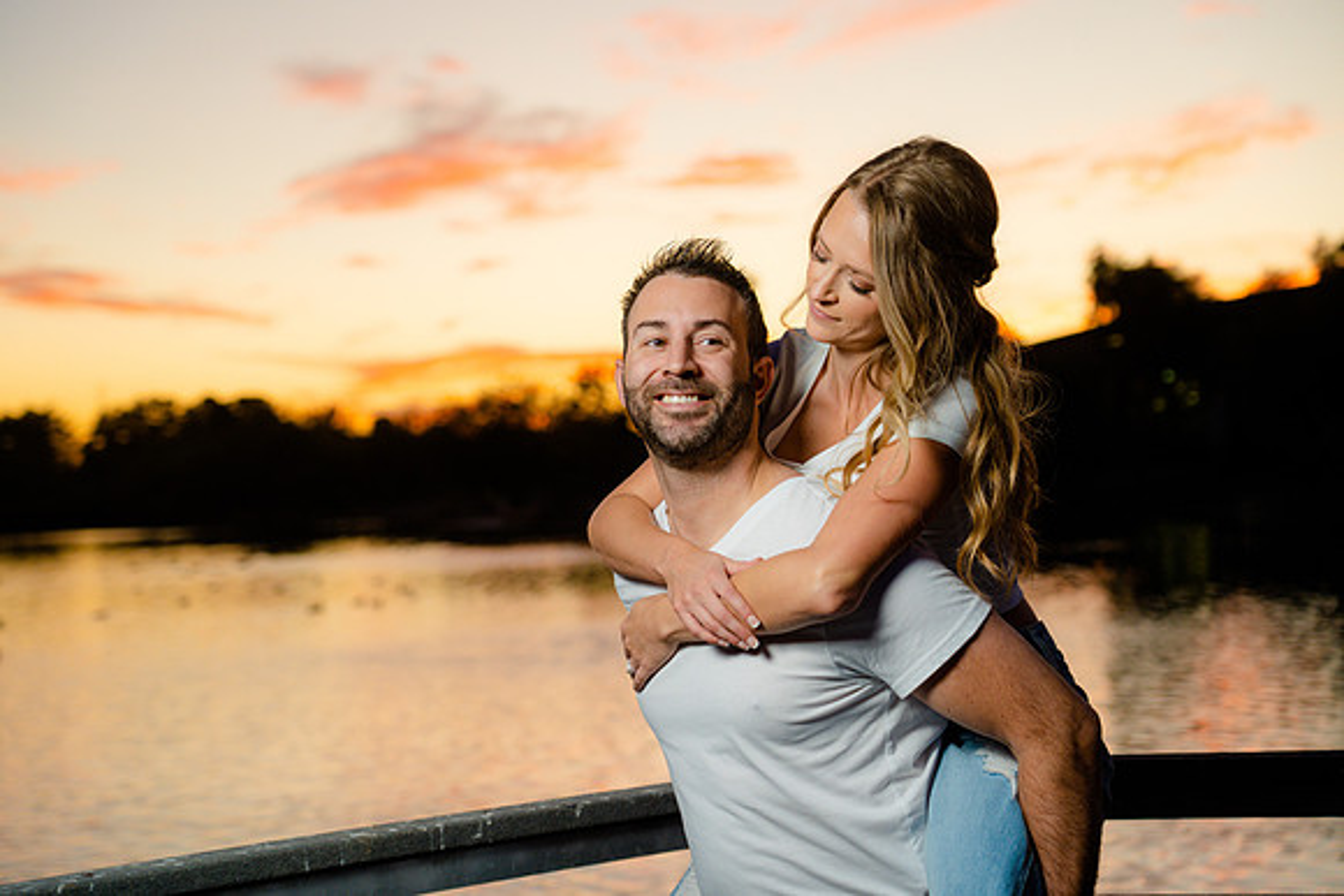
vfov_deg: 18.7
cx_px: 672
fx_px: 2726
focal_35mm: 73
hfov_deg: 27.7
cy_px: 448
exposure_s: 1/200
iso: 640
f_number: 4
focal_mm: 73
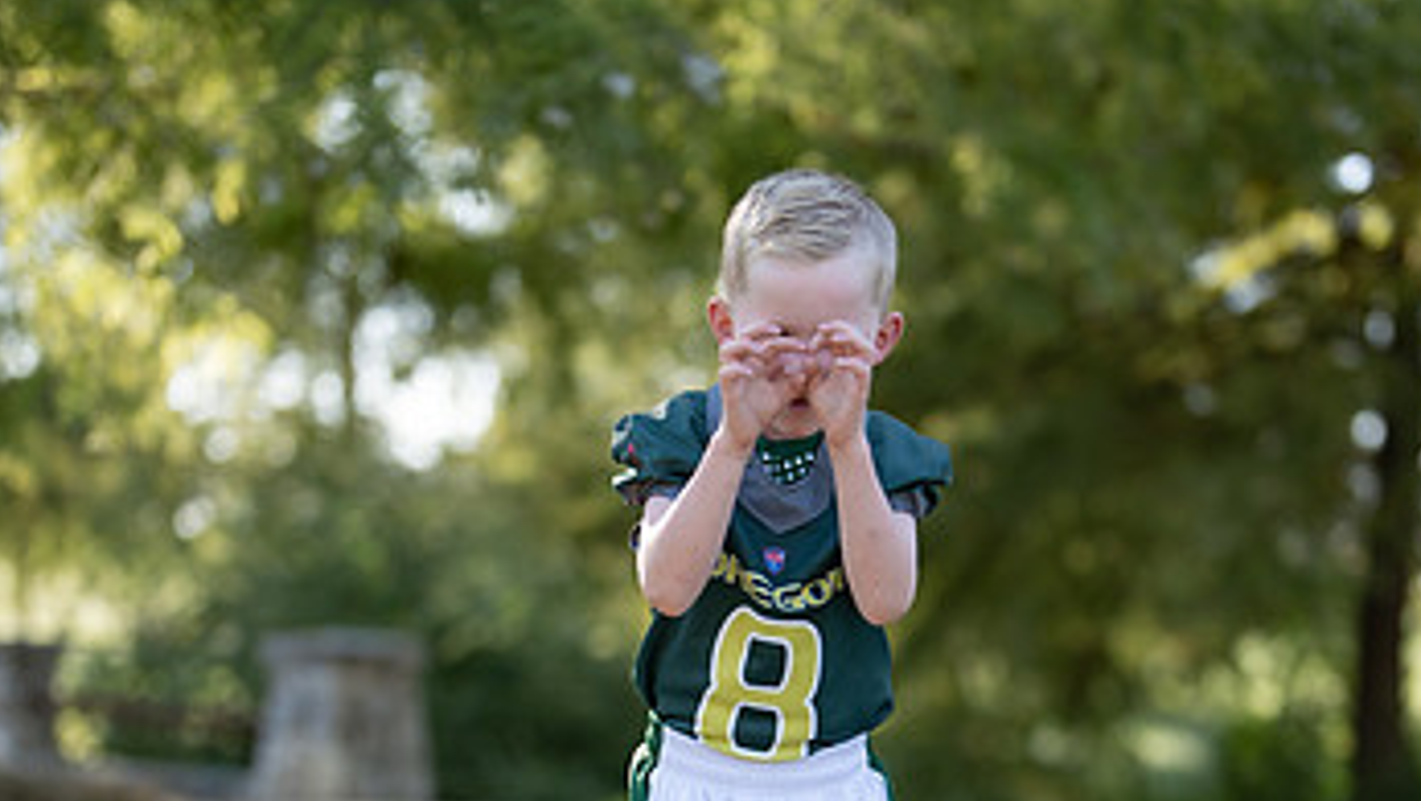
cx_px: 793
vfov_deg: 12.8
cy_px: 768
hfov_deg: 22.7
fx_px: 3543
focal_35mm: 94
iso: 100
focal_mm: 50
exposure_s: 1/1250
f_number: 1.2
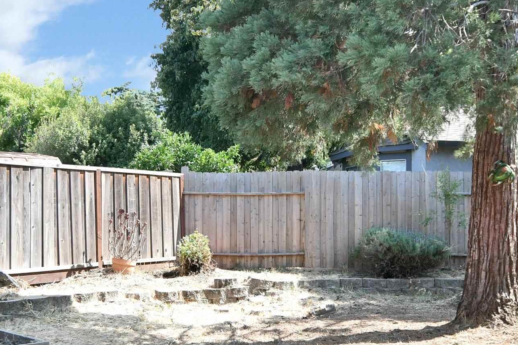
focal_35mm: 36
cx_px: 257
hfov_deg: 53.1
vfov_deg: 36.7
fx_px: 518
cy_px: 207
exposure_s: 1/400
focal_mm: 10
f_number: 5.6
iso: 500
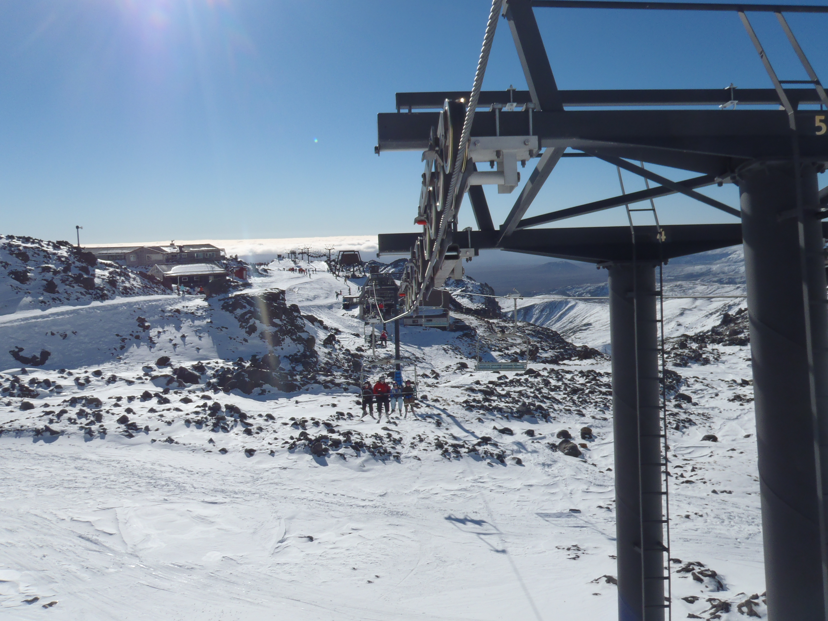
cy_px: 310
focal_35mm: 28
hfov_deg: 63.4
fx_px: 670
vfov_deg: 49.7
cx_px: 414
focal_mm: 5
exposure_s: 1/800
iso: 64
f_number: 5
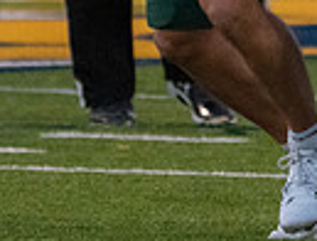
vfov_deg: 1.0
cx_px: 235
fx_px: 13929
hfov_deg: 1.3
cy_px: -160
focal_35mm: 1514
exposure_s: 1/1250
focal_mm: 271
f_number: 5.6
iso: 12800
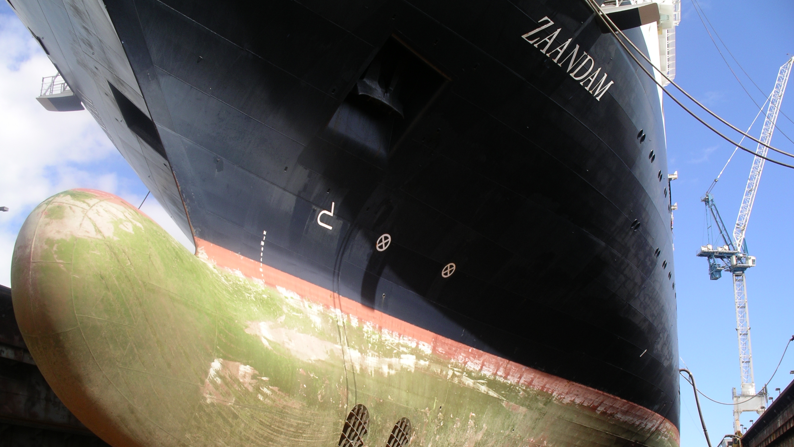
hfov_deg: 49.4
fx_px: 863
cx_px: 395
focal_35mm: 41
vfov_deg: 28.9
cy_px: 277
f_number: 5
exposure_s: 1/350
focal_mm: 7.8
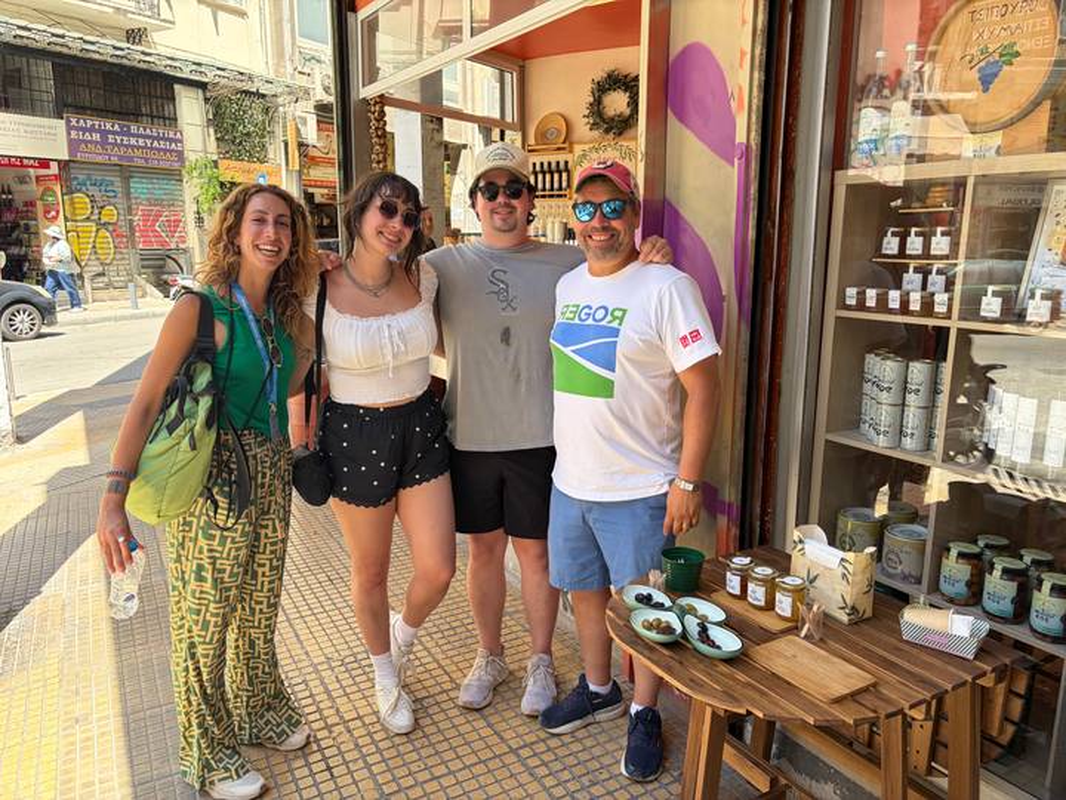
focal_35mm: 26
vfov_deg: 53.1
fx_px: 801
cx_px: 533
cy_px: 400
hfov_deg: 67.3
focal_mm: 5.96
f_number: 1.6
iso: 64
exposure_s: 1/444
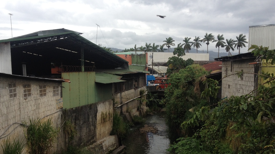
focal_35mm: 45
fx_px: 328
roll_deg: +1.7
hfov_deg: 45.4
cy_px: 101
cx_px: 124
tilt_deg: -8.6
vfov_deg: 26.4
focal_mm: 4.28
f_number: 2.4
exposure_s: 1/347
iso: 50
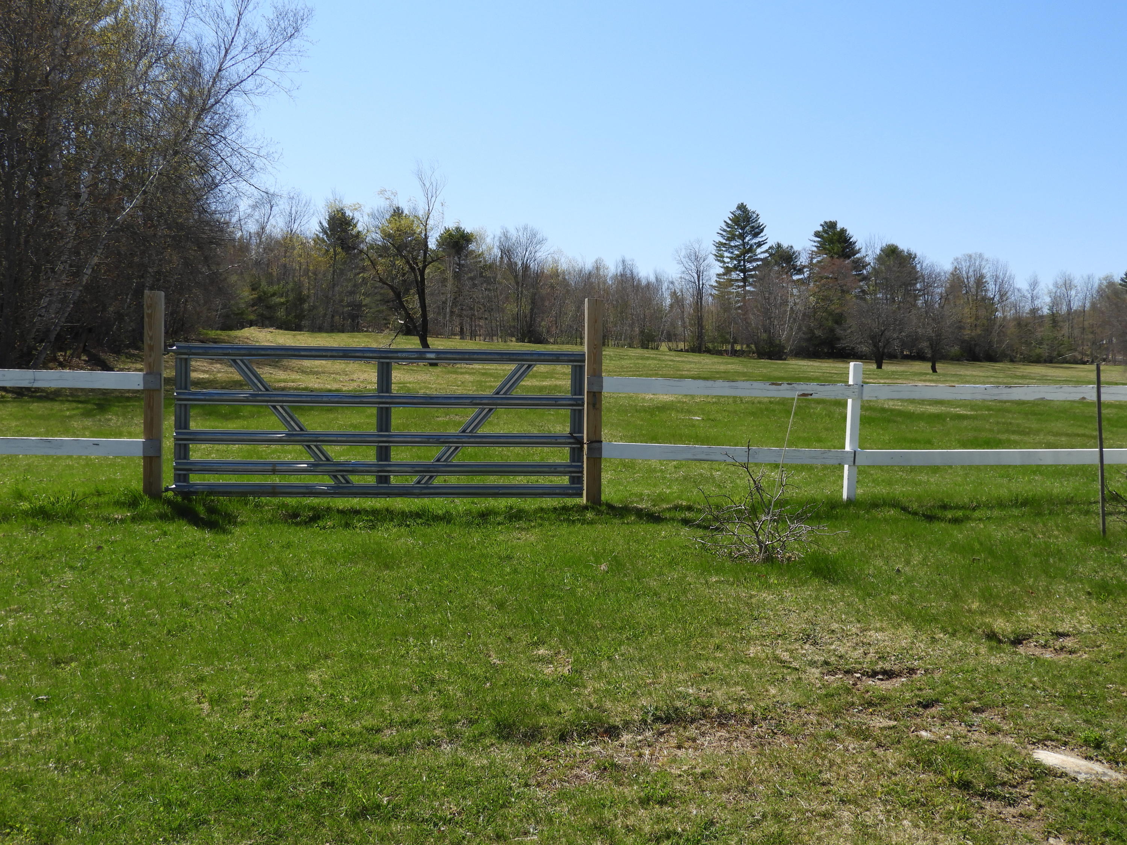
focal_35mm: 33
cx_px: 564
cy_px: 422
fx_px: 1074
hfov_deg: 55.4
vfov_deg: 42.9
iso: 100
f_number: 3.6
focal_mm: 5.9
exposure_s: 1/1000
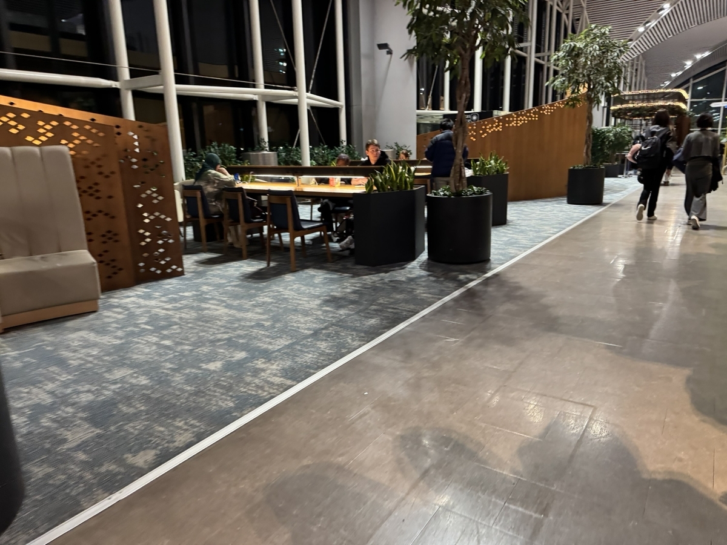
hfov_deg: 71.6
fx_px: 504
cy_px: 272
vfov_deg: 56.8
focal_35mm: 24
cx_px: 364
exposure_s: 1/50
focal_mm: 6.76
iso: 500
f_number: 1.78
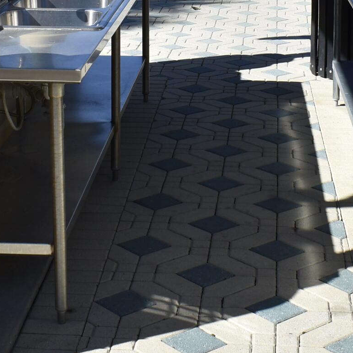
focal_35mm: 89
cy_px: -5
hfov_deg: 19.5
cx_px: 200
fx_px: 1027
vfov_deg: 18.9
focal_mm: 18
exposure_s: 1/400
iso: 100
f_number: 6.3
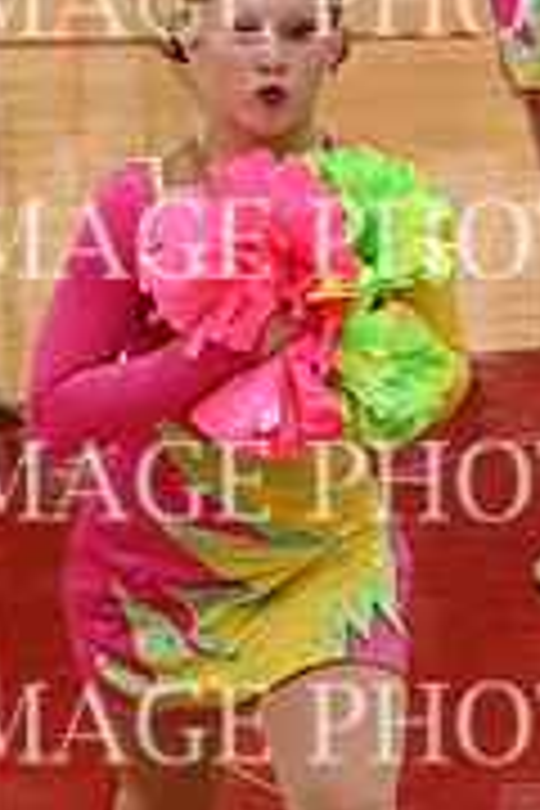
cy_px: 360
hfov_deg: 2.2
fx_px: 14174
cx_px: 277
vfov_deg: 3.3
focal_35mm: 630
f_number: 4
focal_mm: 130
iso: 6400
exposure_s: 1/400
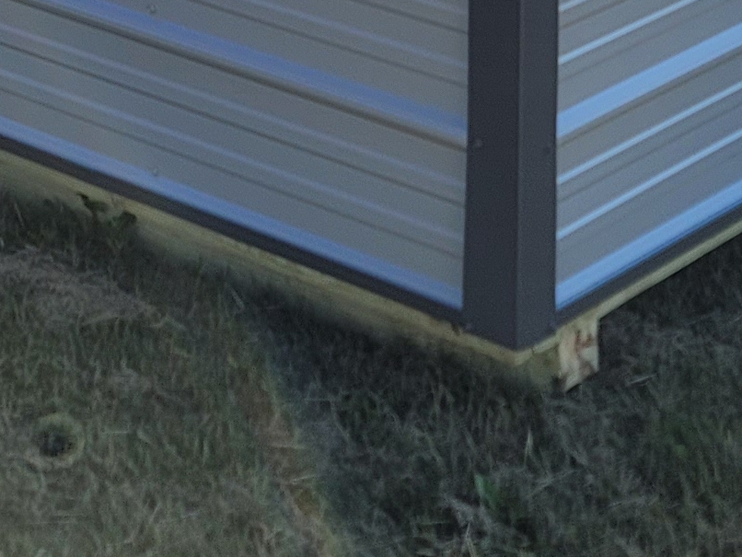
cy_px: -689
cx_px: -41
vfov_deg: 10.6
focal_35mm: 124
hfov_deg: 15.5
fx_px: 2659
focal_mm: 7
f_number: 1.8
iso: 20
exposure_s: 1/820
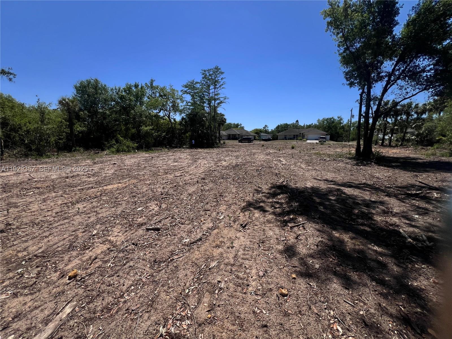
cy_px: 170
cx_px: 226
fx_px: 170
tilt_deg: -9.3
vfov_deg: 89.9
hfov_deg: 106.2
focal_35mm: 13
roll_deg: +0.6
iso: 40
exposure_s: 1/3922
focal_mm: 1.57
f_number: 1.8
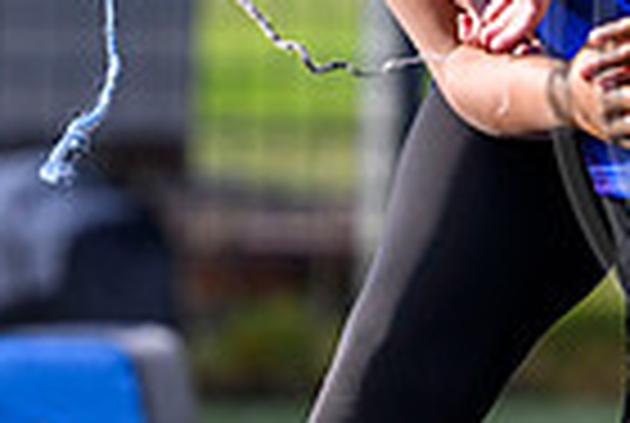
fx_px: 34496
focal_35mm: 1967
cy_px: 59
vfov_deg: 0.7
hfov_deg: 1.0
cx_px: 725
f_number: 3.2
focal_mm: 400
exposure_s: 1/2000
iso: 500
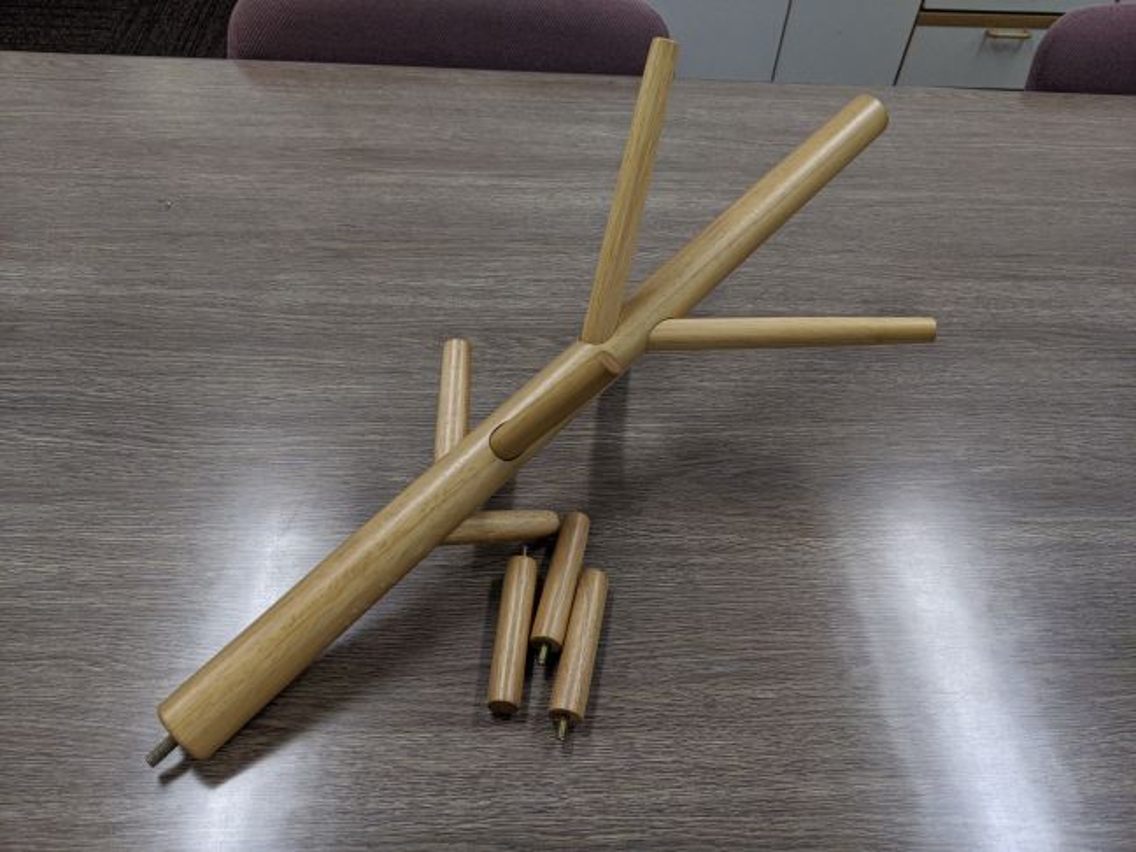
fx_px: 886
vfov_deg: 51.4
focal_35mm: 27
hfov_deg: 65.3
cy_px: 426
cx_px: 568
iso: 245
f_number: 1.8
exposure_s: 1/99.9
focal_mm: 4.44
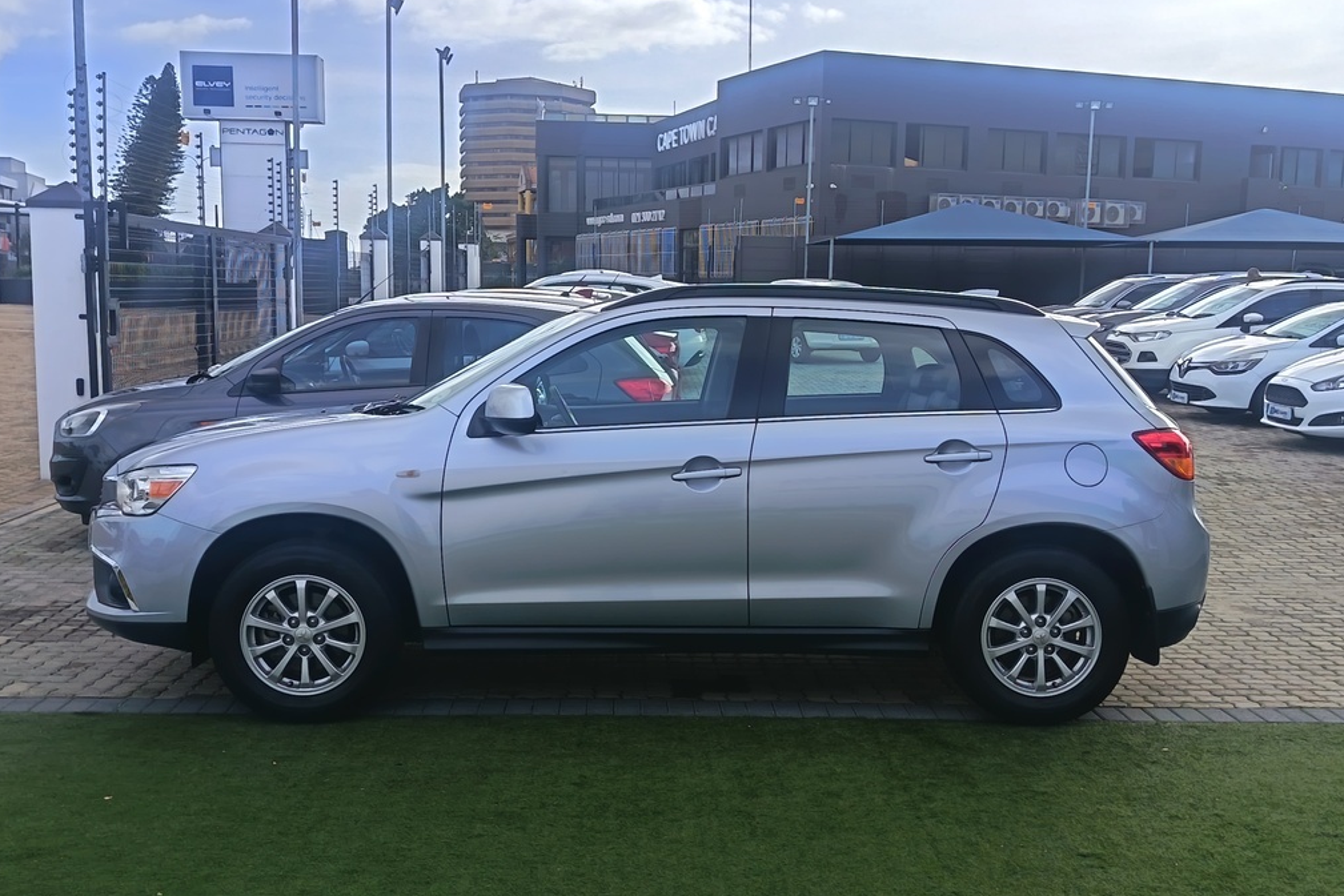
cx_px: 670
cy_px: 497
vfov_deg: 35.0
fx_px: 1419
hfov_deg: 50.7
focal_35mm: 38
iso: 100
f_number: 1.75
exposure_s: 1/467
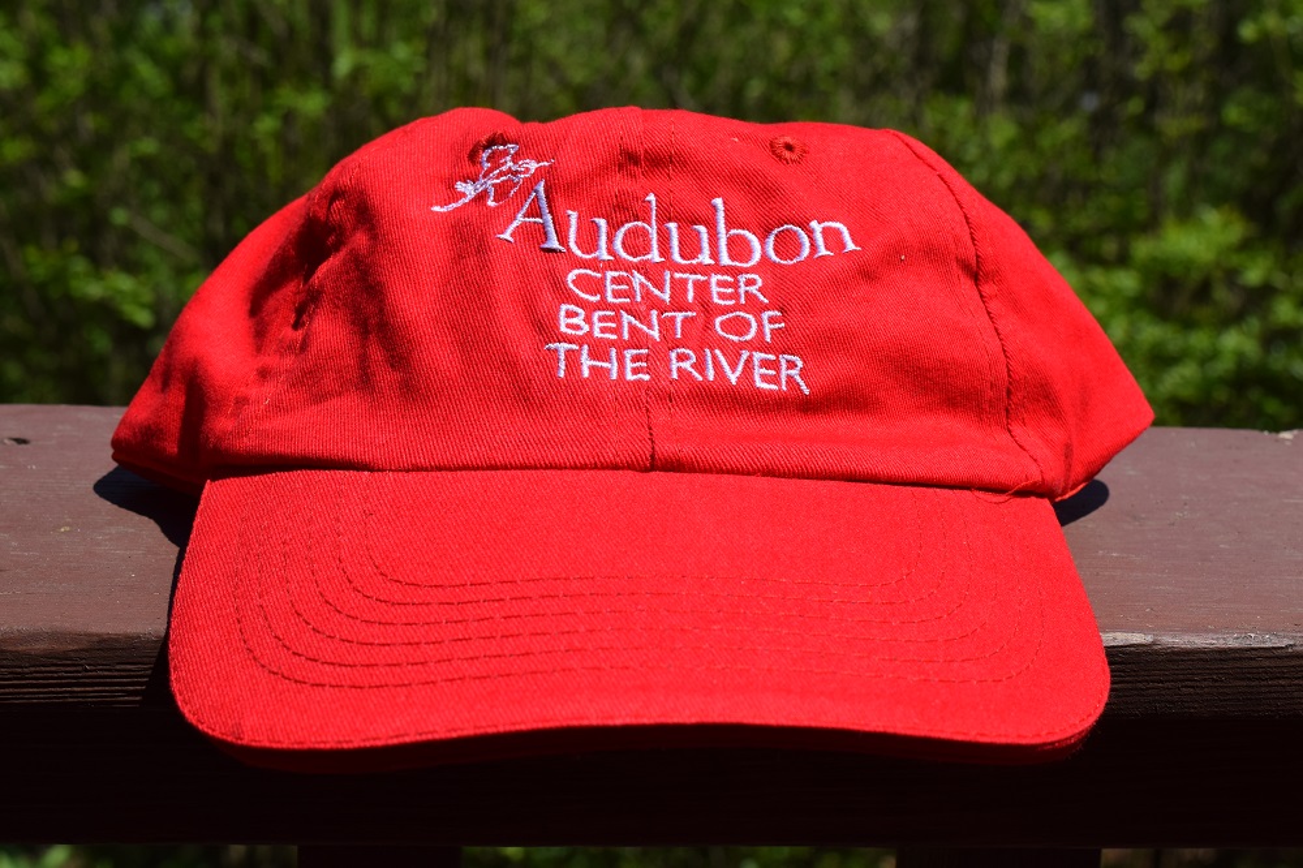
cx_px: 652
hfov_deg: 35.1
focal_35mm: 57
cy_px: 434
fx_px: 2062
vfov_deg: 23.8
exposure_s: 1/500
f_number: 11
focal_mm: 38
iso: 200
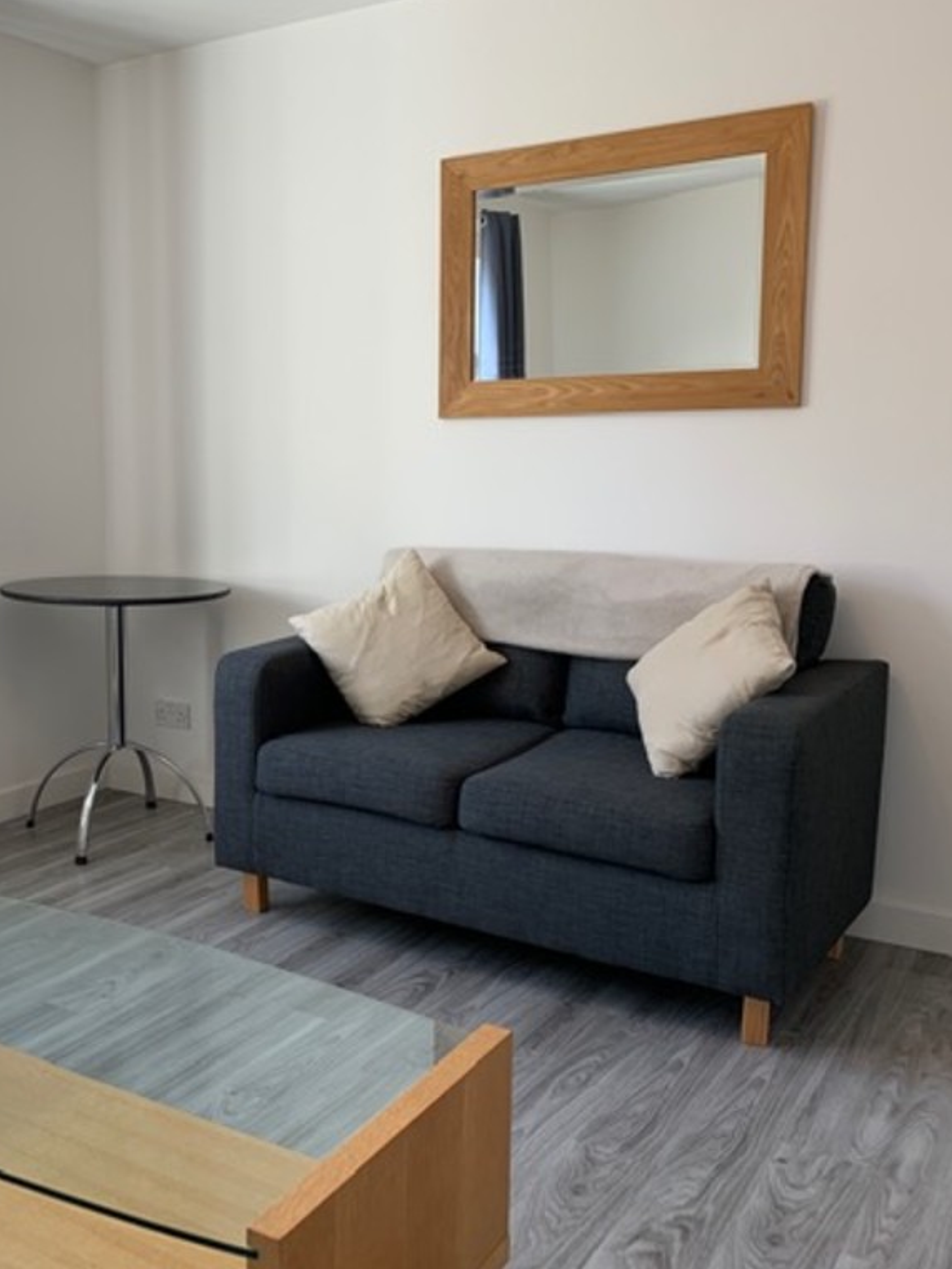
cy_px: 630
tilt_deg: -6.6
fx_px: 1283
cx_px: 252
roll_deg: +0.3
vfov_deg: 52.6
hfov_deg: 39.7
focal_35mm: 35
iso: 50
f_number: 1.8
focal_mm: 4.25
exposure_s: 1/121
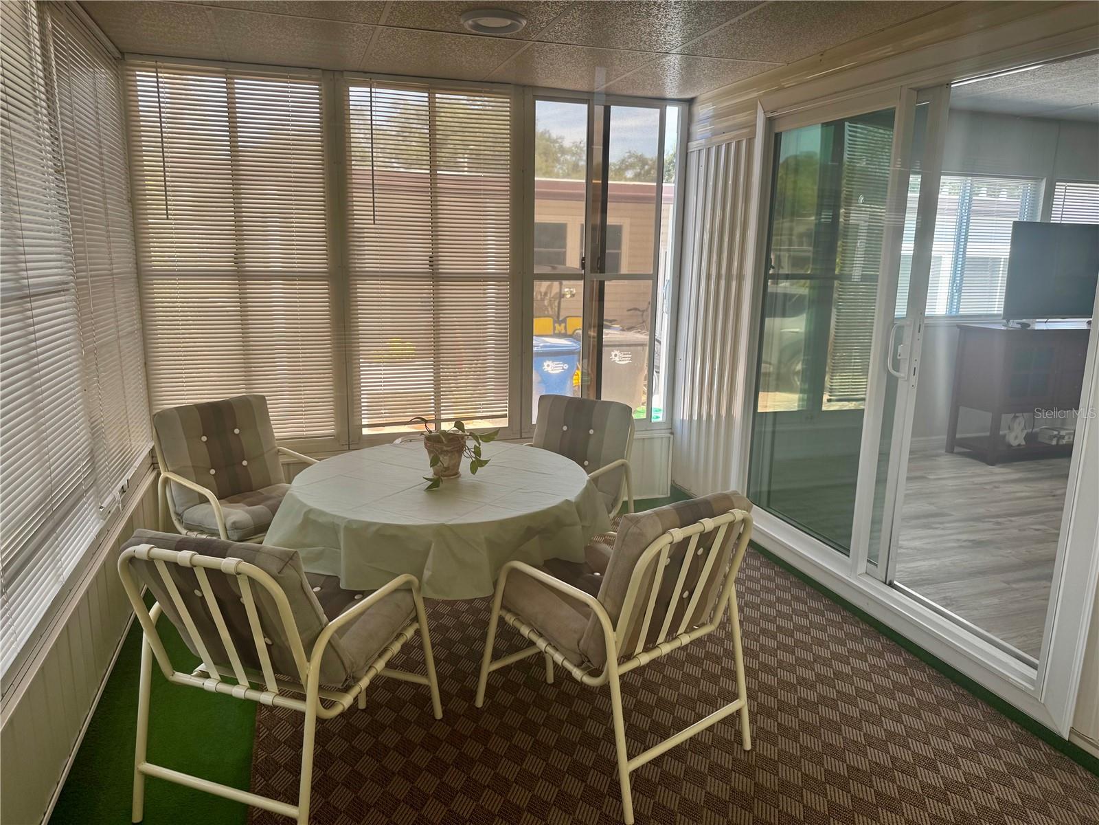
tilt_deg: -11.9
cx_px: 550
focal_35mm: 24
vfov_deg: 56.8
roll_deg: -1.5
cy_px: 412
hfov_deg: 71.6
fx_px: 762
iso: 80
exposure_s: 1/120
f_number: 1.78
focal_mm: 6.76
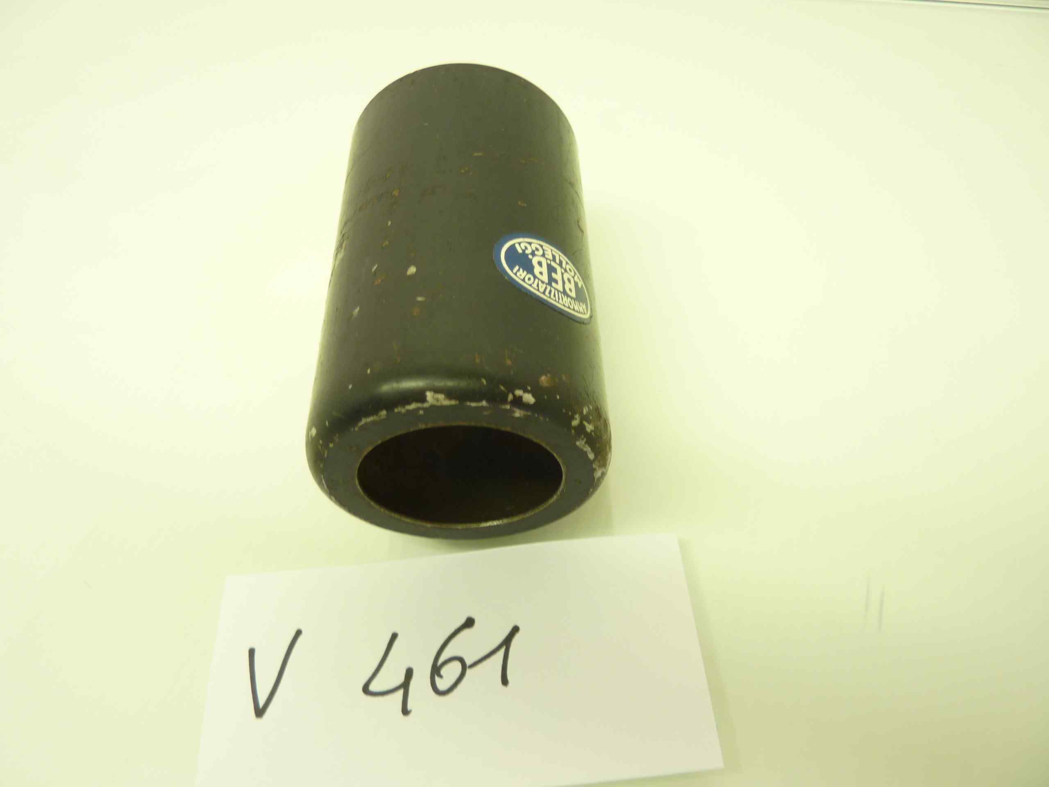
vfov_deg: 54.9
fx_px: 758
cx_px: 524
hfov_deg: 69.4
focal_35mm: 25
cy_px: 394
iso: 80
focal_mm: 4.1
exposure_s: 1/20
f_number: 3.3
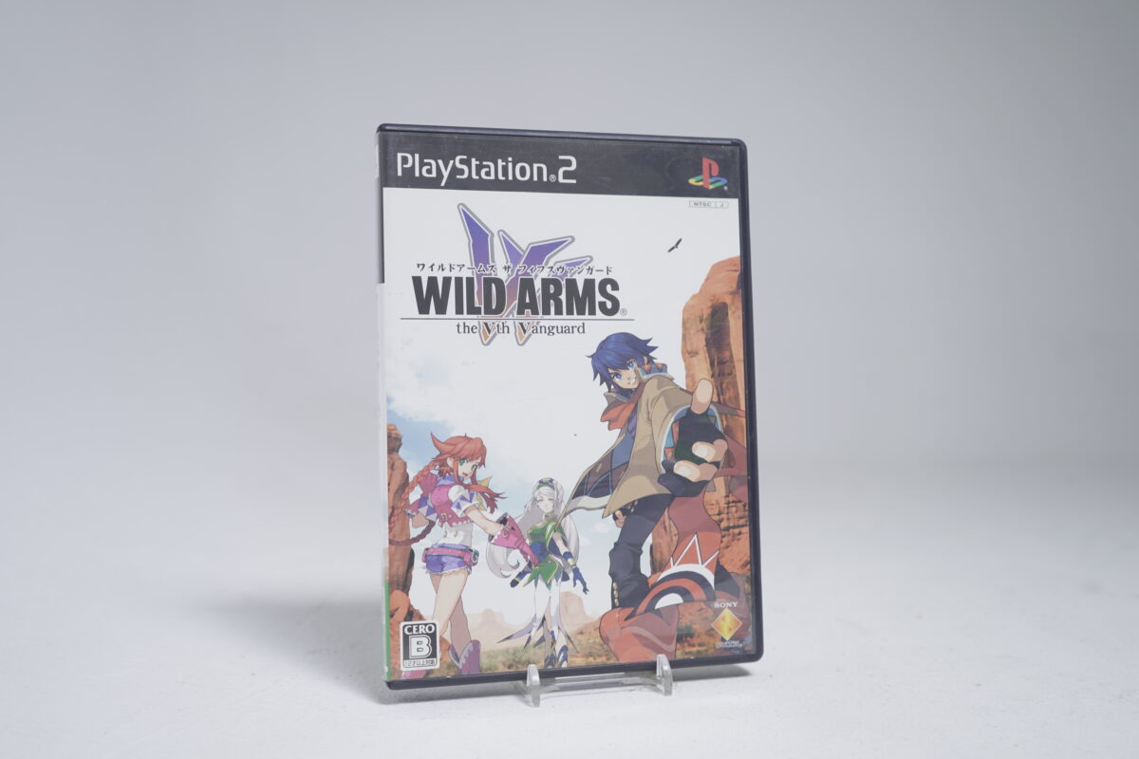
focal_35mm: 36
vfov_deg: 36.9
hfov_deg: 53.1
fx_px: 1139
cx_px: 570
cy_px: 380
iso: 100
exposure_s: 1/5
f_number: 5
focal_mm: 36
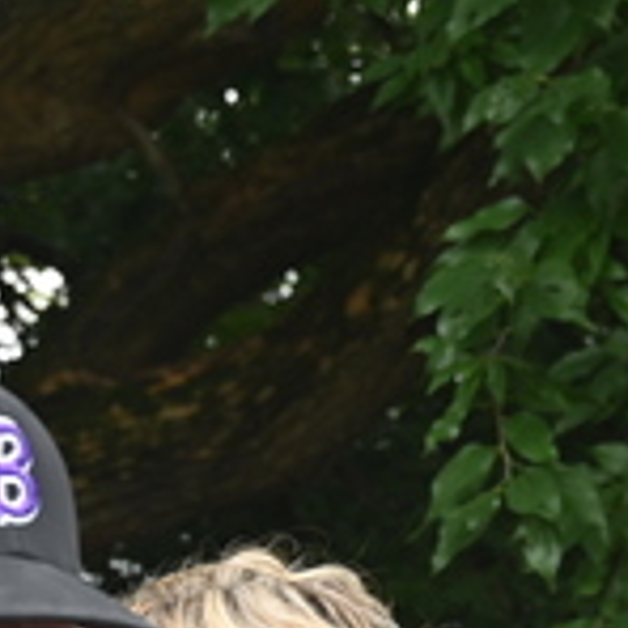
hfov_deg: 6.9
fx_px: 5193
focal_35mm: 253
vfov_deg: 6.7
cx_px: 734
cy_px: 1258
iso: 200
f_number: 4
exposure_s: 1/250
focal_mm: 43
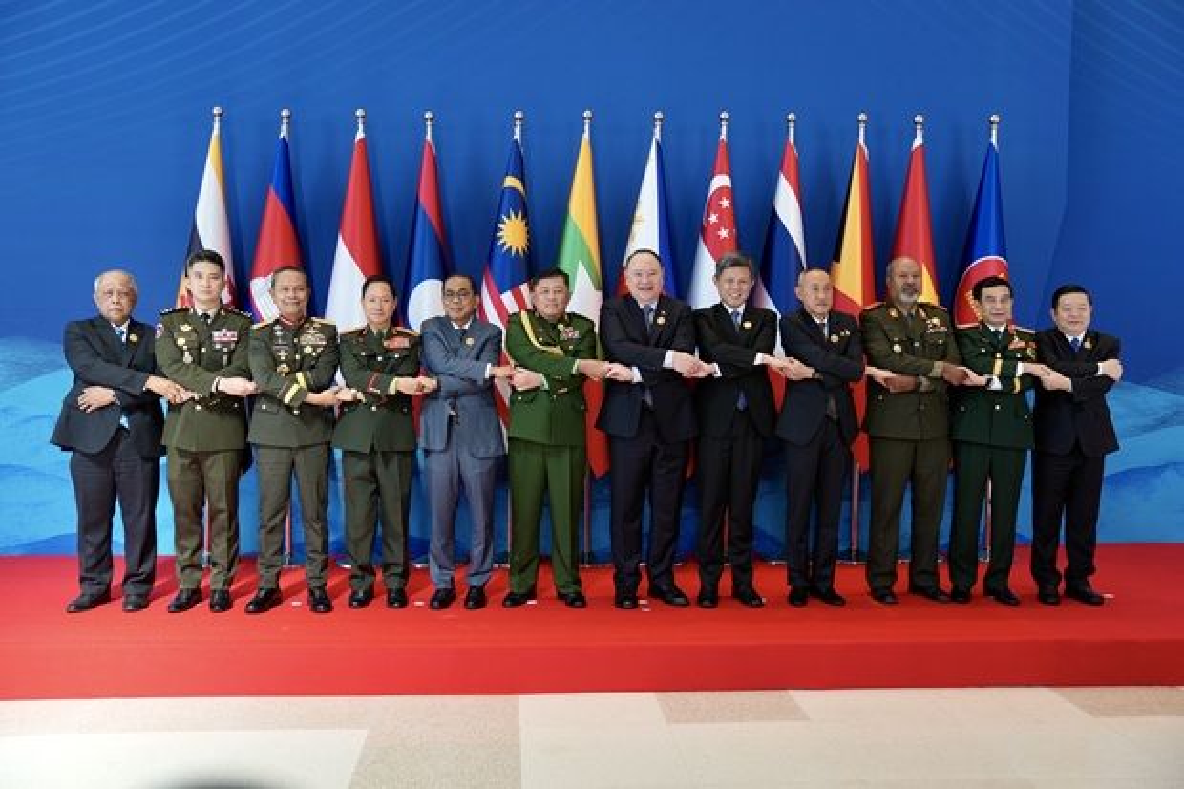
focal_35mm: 32
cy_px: 394
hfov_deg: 58.7
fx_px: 1052
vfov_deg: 41.1
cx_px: 592
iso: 500
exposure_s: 1/500
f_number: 2.8
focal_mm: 32
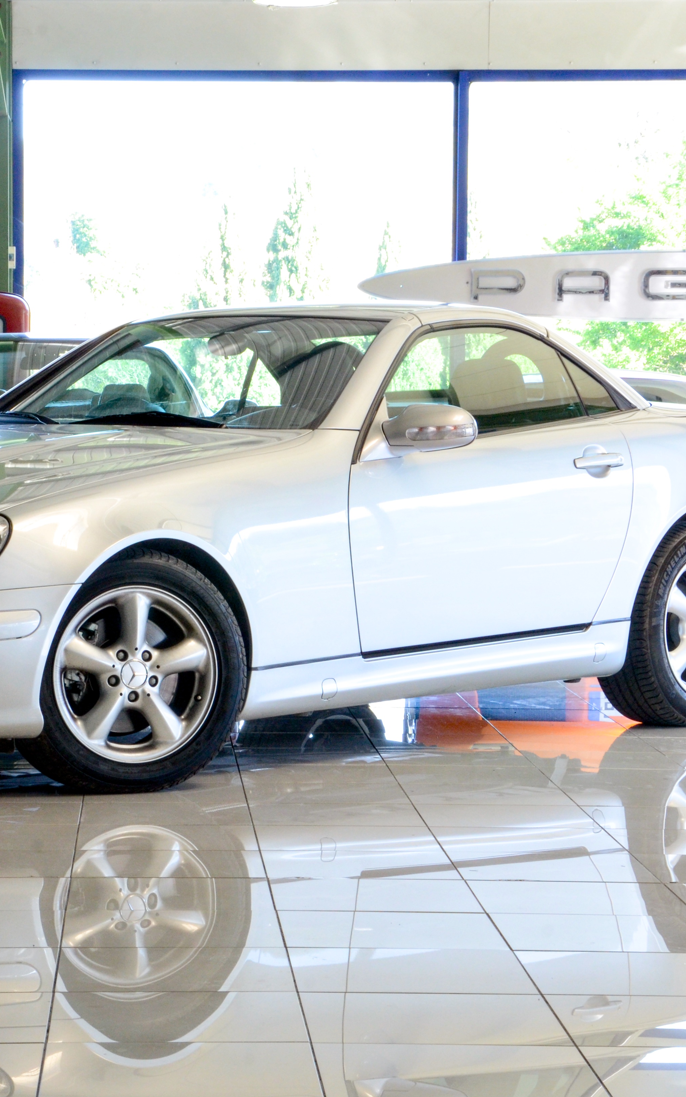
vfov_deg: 20.1
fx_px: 3104
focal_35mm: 104
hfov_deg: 12.6
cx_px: 185
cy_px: 549
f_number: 20
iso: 800
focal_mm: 45
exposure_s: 1/3
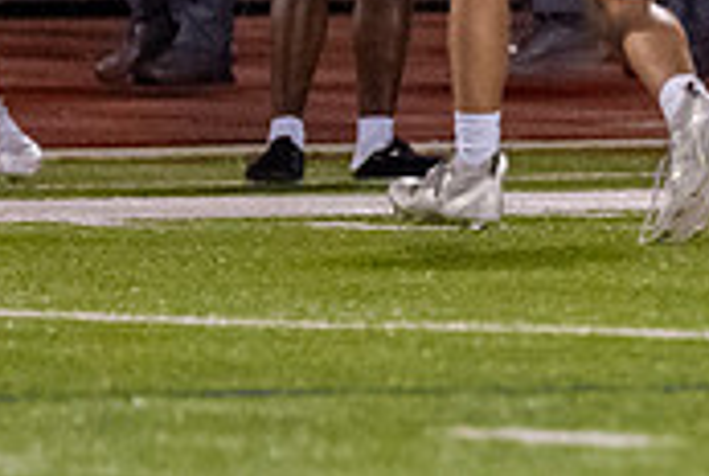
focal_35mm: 1499
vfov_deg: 0.9
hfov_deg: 1.4
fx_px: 29572
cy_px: -91
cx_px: 1732
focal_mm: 200
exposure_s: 1/1000
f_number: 2.8
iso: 4000
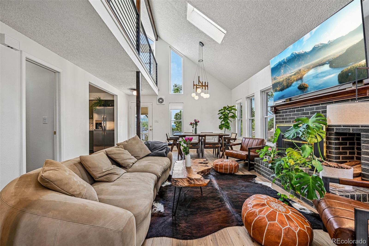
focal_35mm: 14
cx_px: 184
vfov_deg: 81.2
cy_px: 123
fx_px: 143
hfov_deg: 104.3
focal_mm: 14
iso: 110
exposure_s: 1/15
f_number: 8
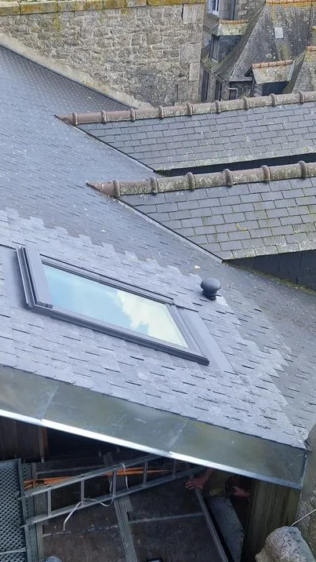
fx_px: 625
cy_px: 334
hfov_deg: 27.8
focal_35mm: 42
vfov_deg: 48.1
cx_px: 67
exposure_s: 1/618
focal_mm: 5.4
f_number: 1.8
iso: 50
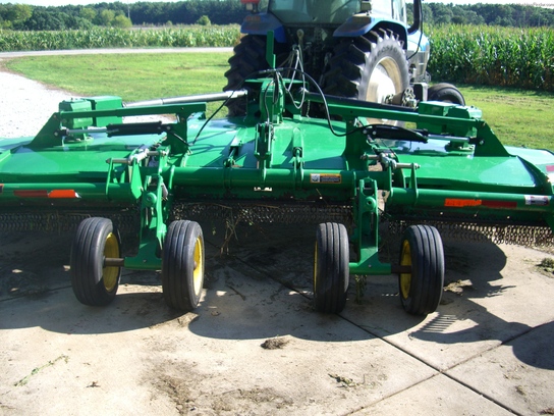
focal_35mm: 38
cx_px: 277
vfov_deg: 37.7
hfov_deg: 49.0
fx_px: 608
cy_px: 208
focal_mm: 7.9
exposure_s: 1/250
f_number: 2.8
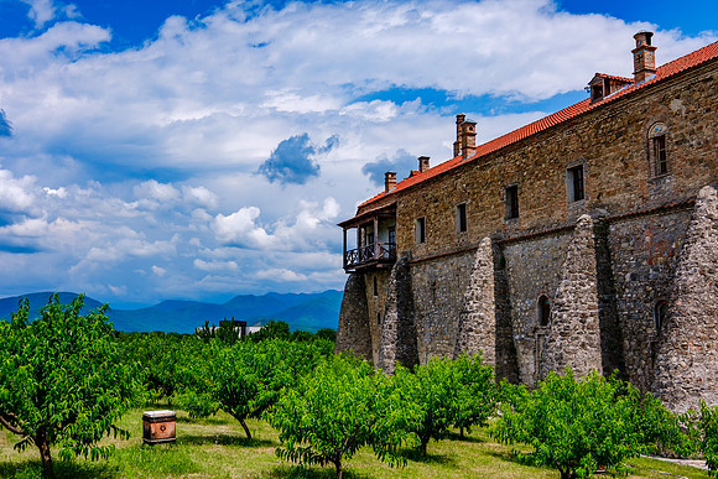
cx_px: 347
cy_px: 247
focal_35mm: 37
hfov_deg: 51.7
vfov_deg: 35.8
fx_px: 742
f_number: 8
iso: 160
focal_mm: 24
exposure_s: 1/210
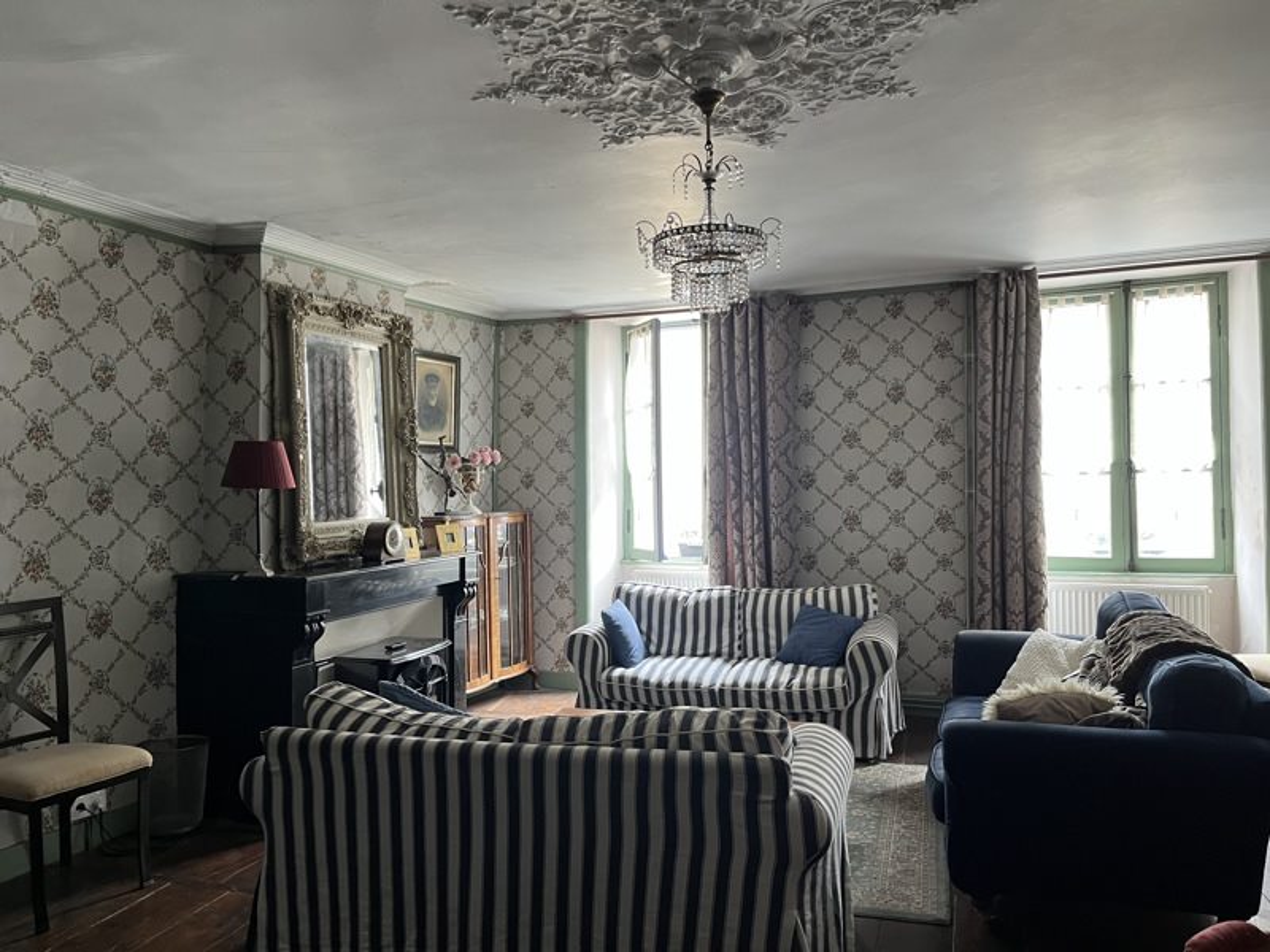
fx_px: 954
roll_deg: +0.3
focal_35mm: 26
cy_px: 476
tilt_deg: +1.6
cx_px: 635
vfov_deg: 53.1
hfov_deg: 67.3
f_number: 1.6
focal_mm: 5.1
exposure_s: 1/62
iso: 125
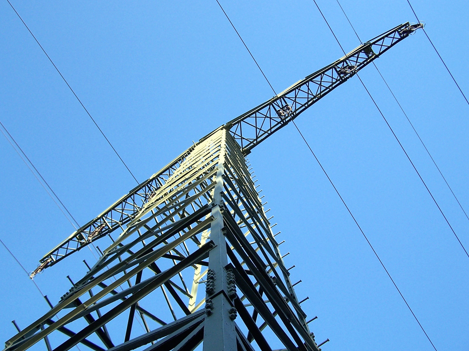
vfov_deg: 36.8
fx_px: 528
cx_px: 236
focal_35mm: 39
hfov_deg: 47.9
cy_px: 173
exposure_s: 1/350
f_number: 2.8
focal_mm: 6.3
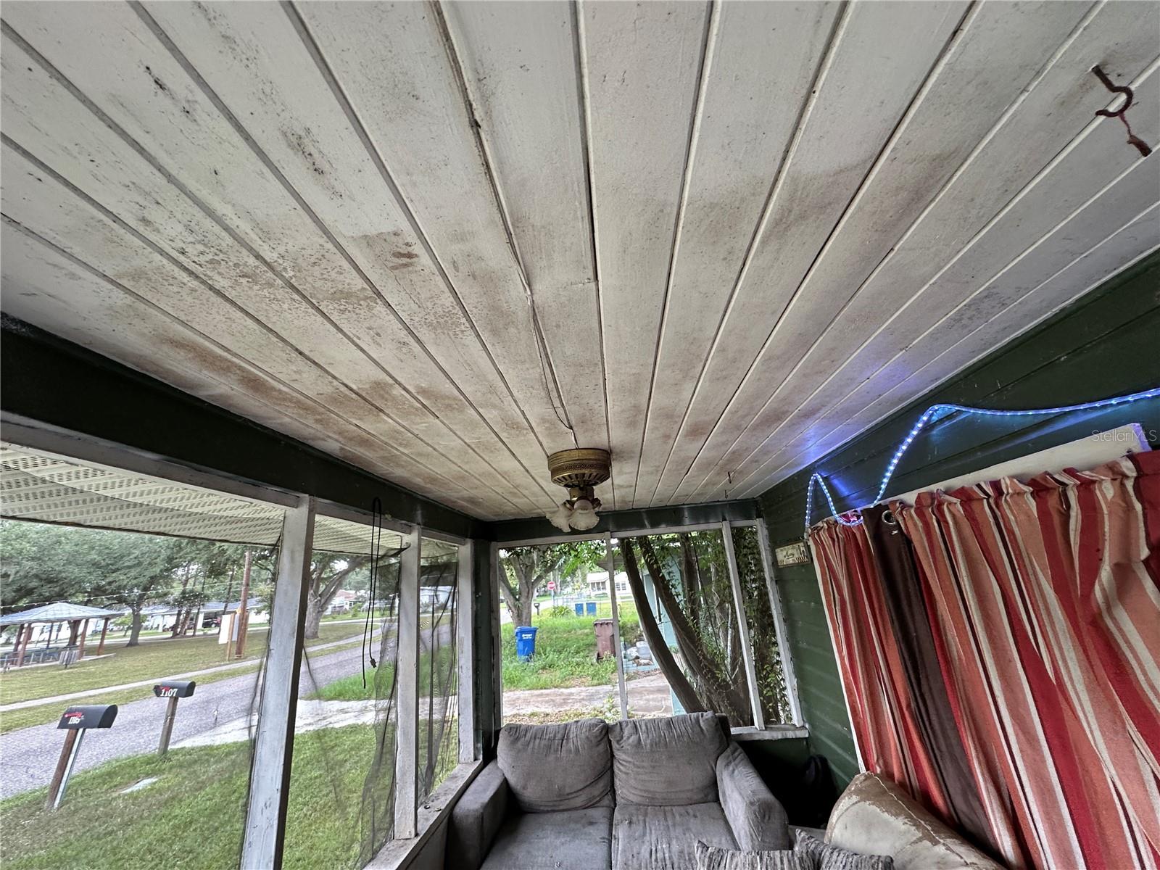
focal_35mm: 14
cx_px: 580
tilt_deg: +17.0
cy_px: 435
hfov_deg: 102.1
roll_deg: +7.6
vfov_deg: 85.7
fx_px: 469
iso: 160
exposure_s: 1/120
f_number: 2.2
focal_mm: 2.22
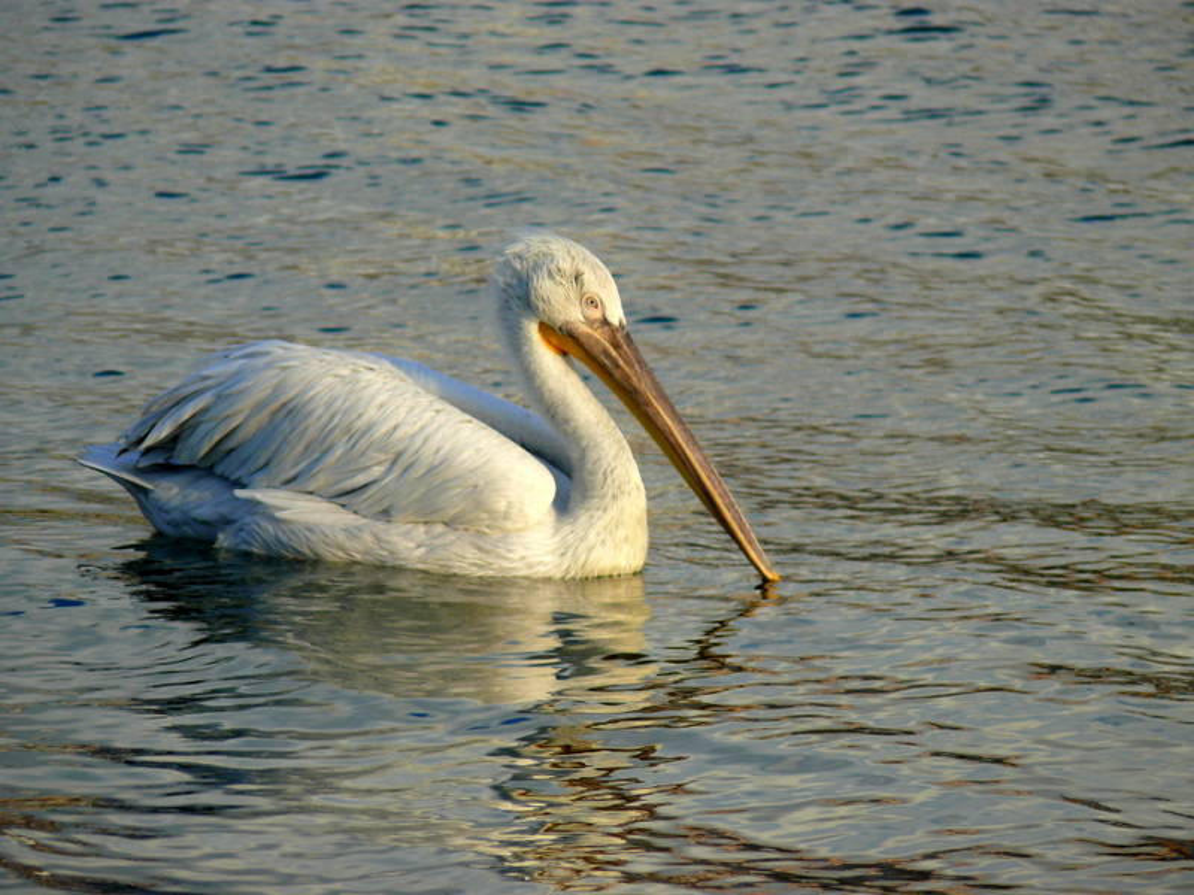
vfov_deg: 4.9
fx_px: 10382
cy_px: 448
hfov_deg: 6.6
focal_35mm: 301
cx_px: 597
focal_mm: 63.6
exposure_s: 1/500
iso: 100
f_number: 3.6
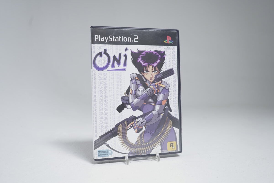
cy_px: 92
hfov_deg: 57.2
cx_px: 137
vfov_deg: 40.0
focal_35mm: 33
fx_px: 251
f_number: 5.6
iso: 640
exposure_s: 1/25
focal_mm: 33
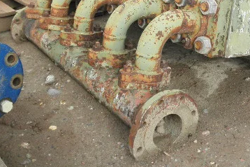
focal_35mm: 52
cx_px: 168
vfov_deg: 24.9
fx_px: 361
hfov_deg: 37.7
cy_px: 3
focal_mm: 5
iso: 64
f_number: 3
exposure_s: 1/160
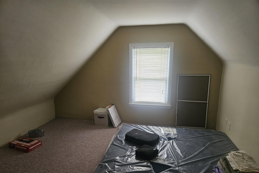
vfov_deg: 53.0
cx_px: 129
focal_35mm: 24
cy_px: 97
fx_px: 173
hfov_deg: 73.7
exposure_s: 1/60
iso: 640
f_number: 1.8
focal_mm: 5.4
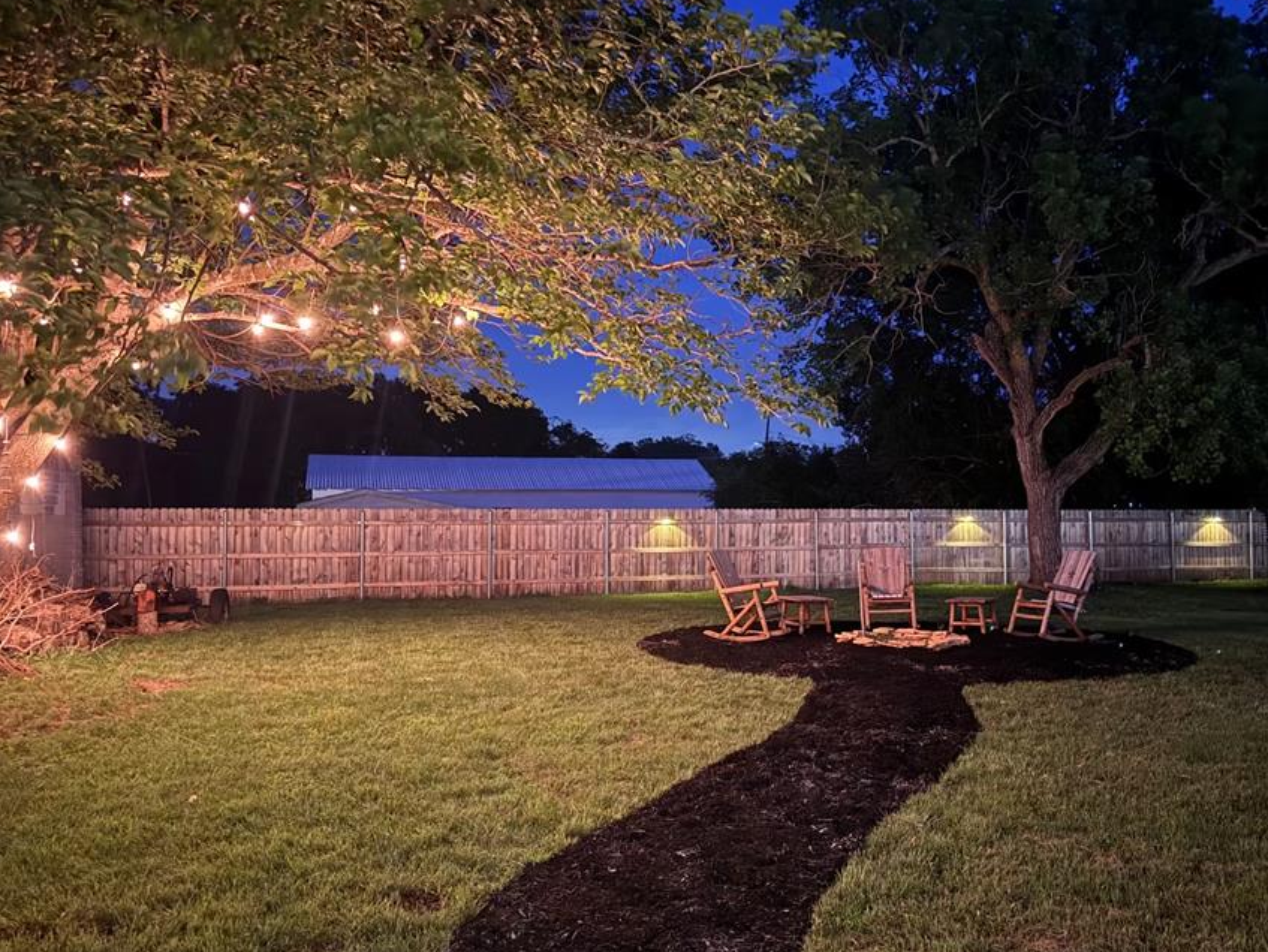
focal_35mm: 29
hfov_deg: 61.5
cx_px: 693
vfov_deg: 48.3
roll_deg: +0.4
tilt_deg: +1.4
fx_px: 1063
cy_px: 479
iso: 2500
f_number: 1.78
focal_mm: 6.76
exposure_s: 1/5
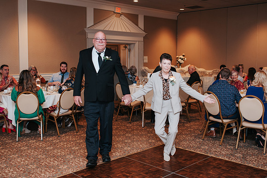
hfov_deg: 46.5
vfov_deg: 32.0
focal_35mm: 42
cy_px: 85
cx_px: 129
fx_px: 310
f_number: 2.8
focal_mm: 35
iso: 1000
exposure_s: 1/160
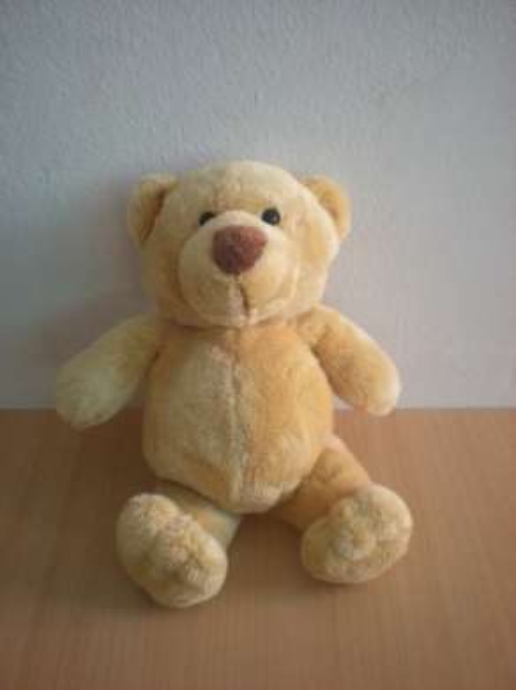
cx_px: 258
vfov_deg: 49.0
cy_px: 345
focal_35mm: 38
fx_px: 756
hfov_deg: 37.7
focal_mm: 6.3
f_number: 3.1
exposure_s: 1/62.8
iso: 151
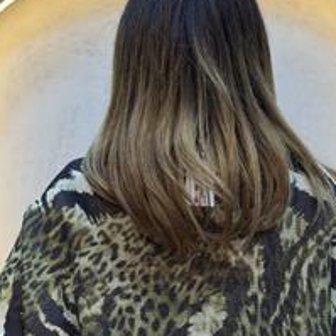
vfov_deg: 19.5
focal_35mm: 88
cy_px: 269
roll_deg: -1.0
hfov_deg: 19.7
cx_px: 187
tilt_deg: -4.1
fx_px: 966
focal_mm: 6.76
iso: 64
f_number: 1.78
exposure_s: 1/100
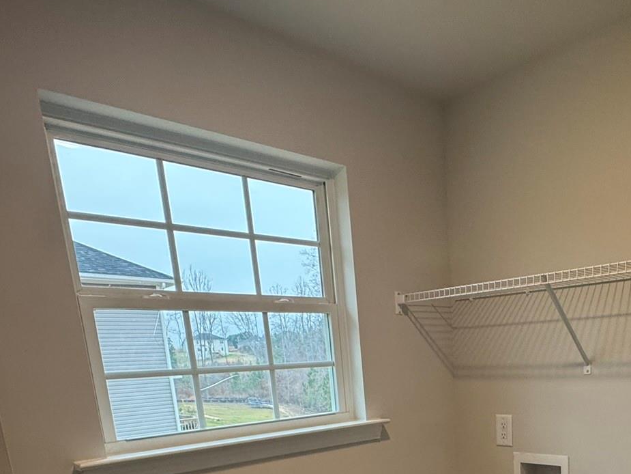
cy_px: 492
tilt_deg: -13.6
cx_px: 447
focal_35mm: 31
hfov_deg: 56.4
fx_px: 565
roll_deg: +3.0
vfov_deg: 39.2
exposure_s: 1/120
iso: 200
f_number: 2.2
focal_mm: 2.22
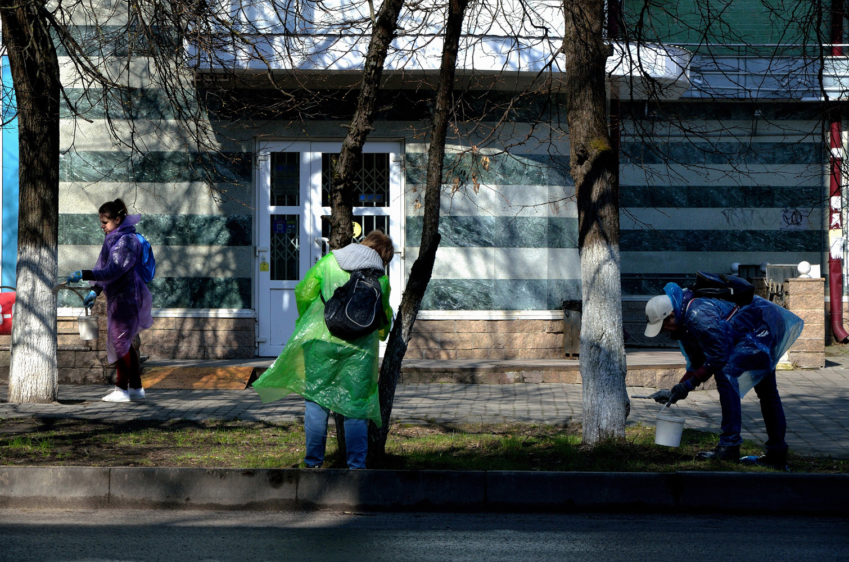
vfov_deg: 11.4
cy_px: 281
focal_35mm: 120
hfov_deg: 17.1
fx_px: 2824
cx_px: 424
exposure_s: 1/1250
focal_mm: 80
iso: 200
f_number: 8
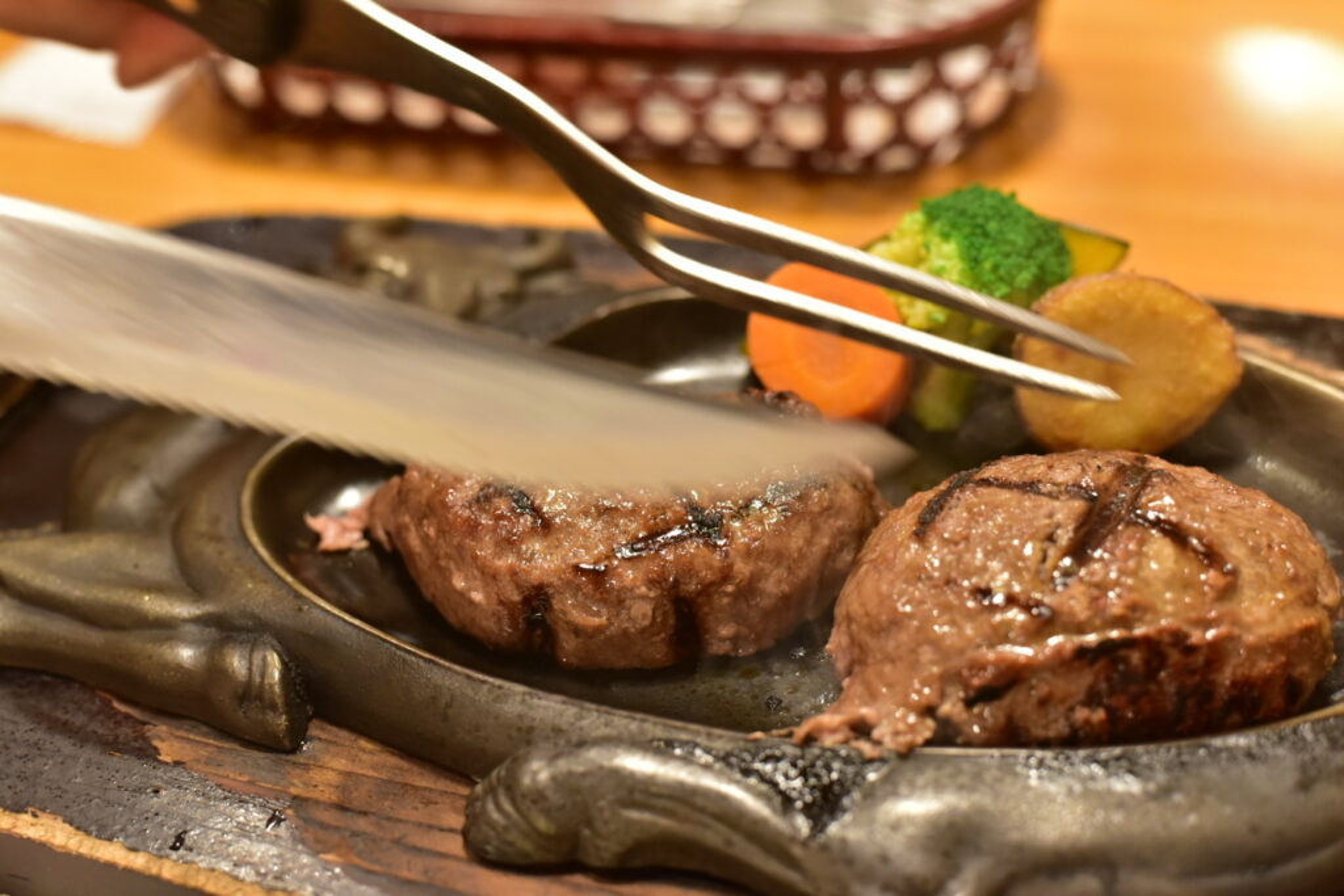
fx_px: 1867
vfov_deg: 27.0
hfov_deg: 39.6
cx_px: 672
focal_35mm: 50
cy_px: 448
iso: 2500
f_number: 4.5
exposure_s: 1/80
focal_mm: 50
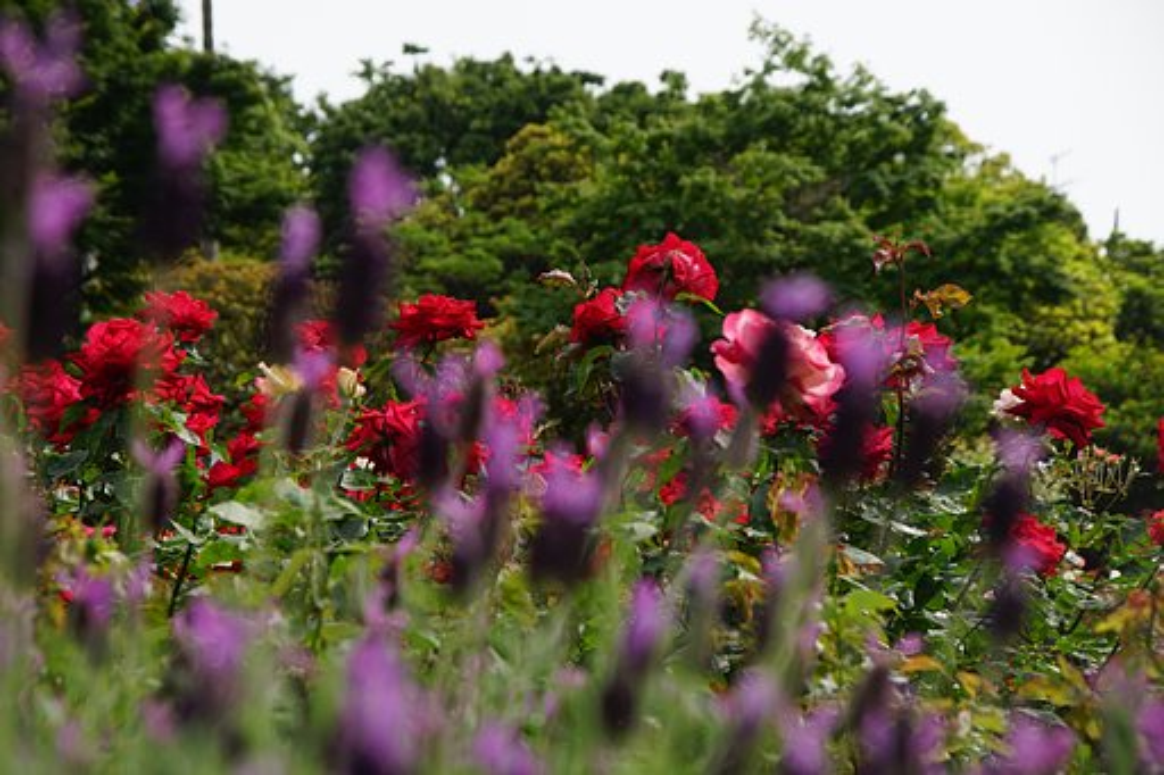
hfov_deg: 20.4
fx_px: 3232
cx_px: 582
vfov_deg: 13.7
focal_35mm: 100
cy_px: 388
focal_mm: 100
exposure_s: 1/250
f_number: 9
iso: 320
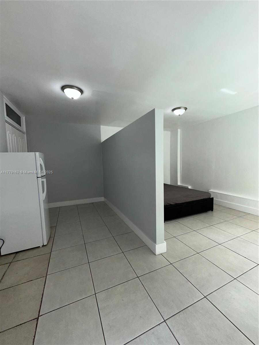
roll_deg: +1.1
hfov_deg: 85.7
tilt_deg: -3.3
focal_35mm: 14
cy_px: 172
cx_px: 130
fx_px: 140
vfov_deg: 102.1
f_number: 2.2
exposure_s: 1/122
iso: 40
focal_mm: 2.22
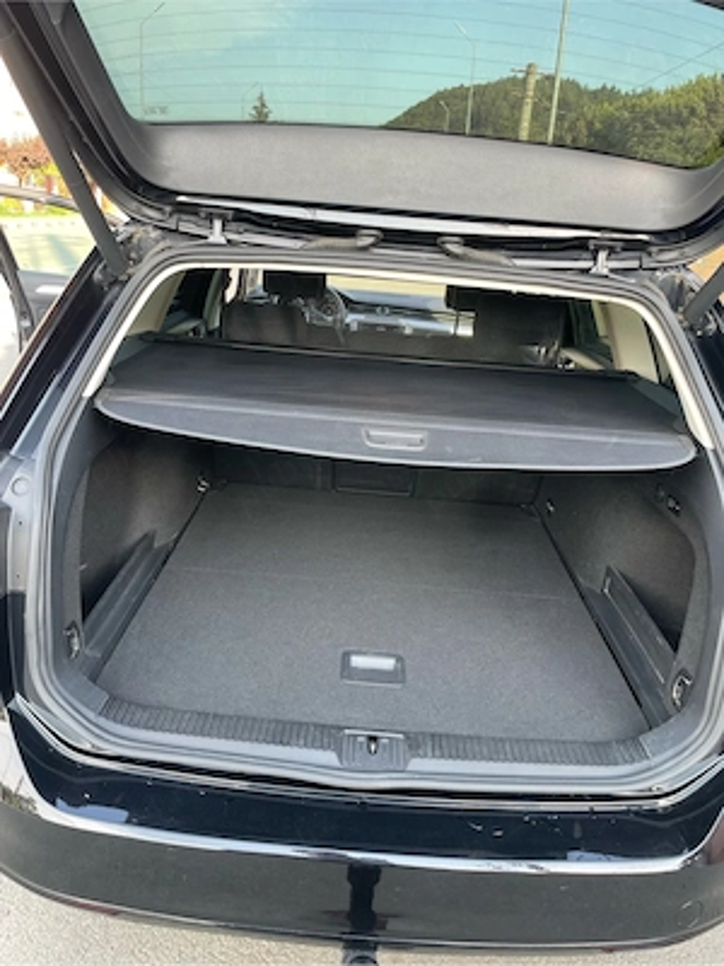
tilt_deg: -21.4
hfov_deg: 53.1
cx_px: 362
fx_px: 725
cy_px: 483
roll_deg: -3.7
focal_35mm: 26
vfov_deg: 67.3
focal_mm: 4.2
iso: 64
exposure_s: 1/121
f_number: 1.6
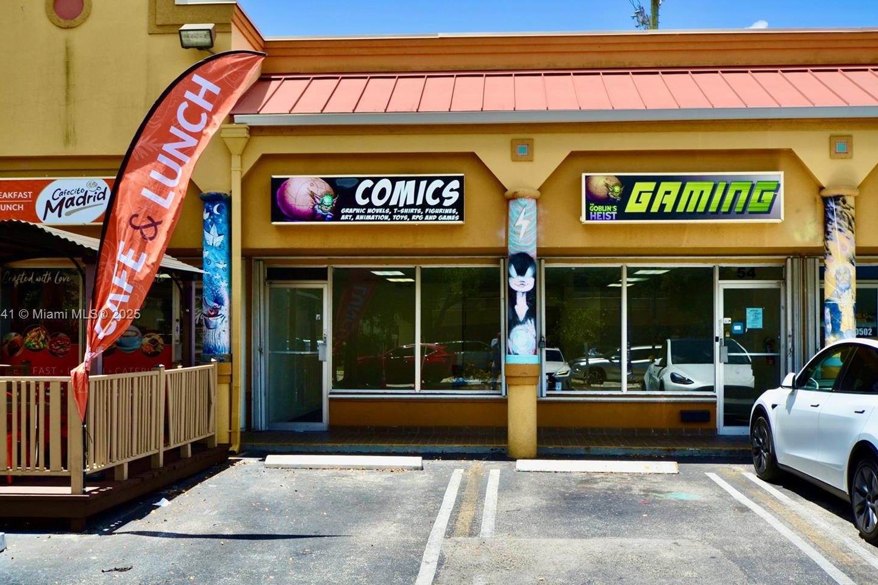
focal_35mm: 40
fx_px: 975
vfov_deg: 33.4
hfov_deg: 48.5
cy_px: 315
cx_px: 434
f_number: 7.1
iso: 100
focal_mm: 24
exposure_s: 1/200
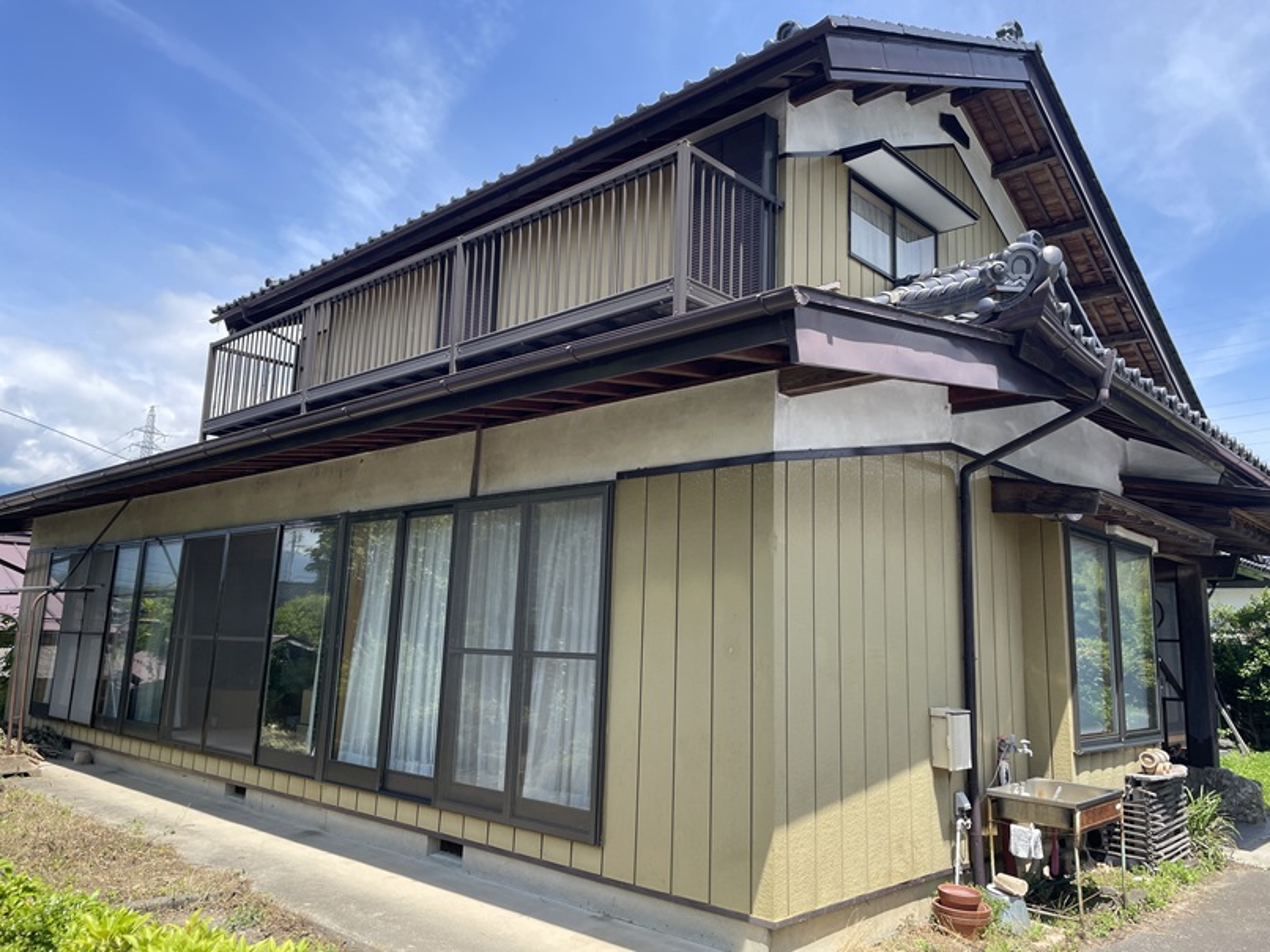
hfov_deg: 67.3
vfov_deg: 53.0
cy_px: 476
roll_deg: -2.2
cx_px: 635
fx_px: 954
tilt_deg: +10.7
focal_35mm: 26
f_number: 1.6
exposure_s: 1/1511
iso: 32
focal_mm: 4.2
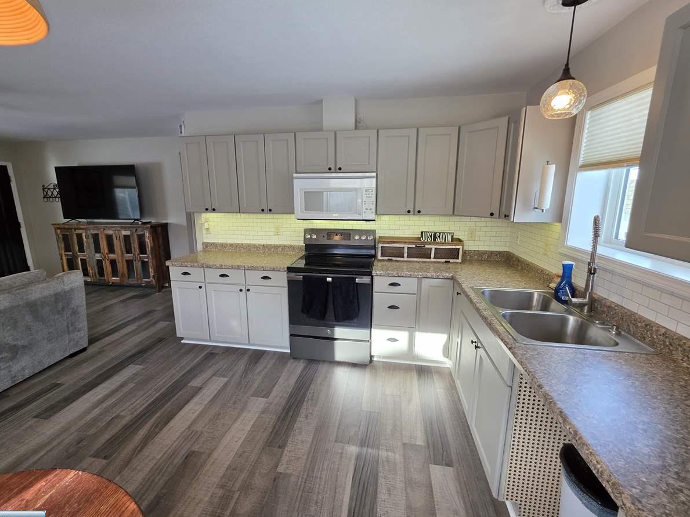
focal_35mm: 14
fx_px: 279
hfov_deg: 102.1
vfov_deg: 85.6
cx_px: 338
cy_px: 254
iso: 125
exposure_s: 1/120
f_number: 1.9
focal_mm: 2.2
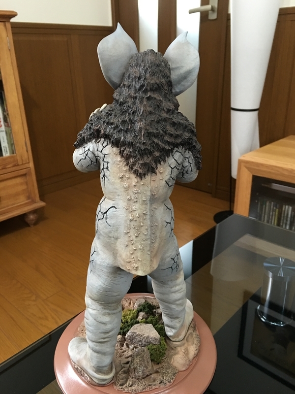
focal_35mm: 29
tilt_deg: -20.1
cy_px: 197
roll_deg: +2.8
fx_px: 330
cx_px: 148
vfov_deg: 61.7
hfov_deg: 48.2
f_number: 2.2
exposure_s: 1/10
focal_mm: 4.15
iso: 100
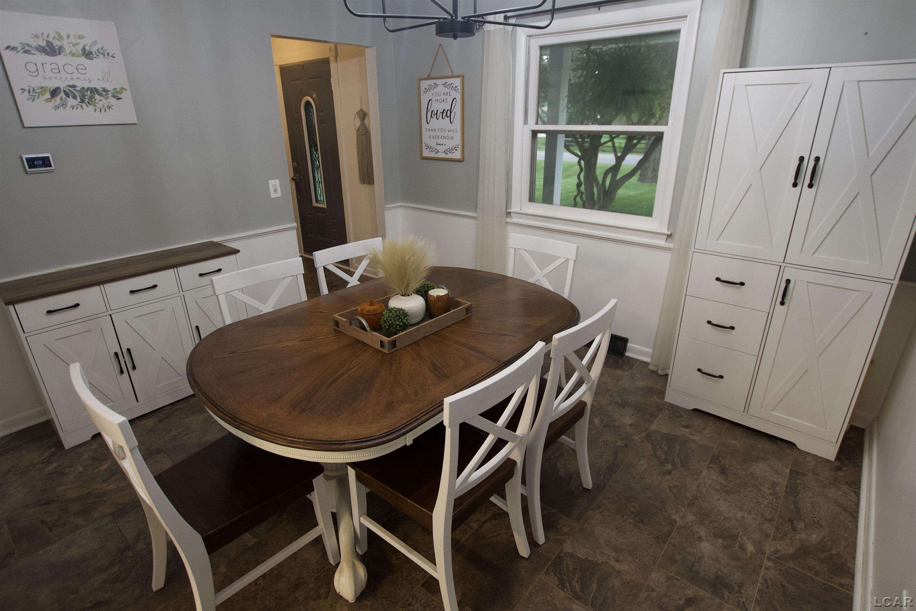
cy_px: 306
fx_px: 458
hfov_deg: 90.0
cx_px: 458
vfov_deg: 67.4
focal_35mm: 18
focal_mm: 12
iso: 1250
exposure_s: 1/125
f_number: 3.5
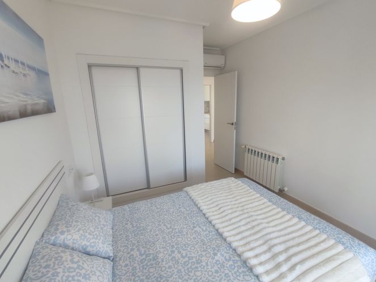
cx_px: 191
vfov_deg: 74.7
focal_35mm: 17
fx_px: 185
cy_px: 145
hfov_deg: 91.0
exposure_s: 1/100
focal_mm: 1.65
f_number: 2.2
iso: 96
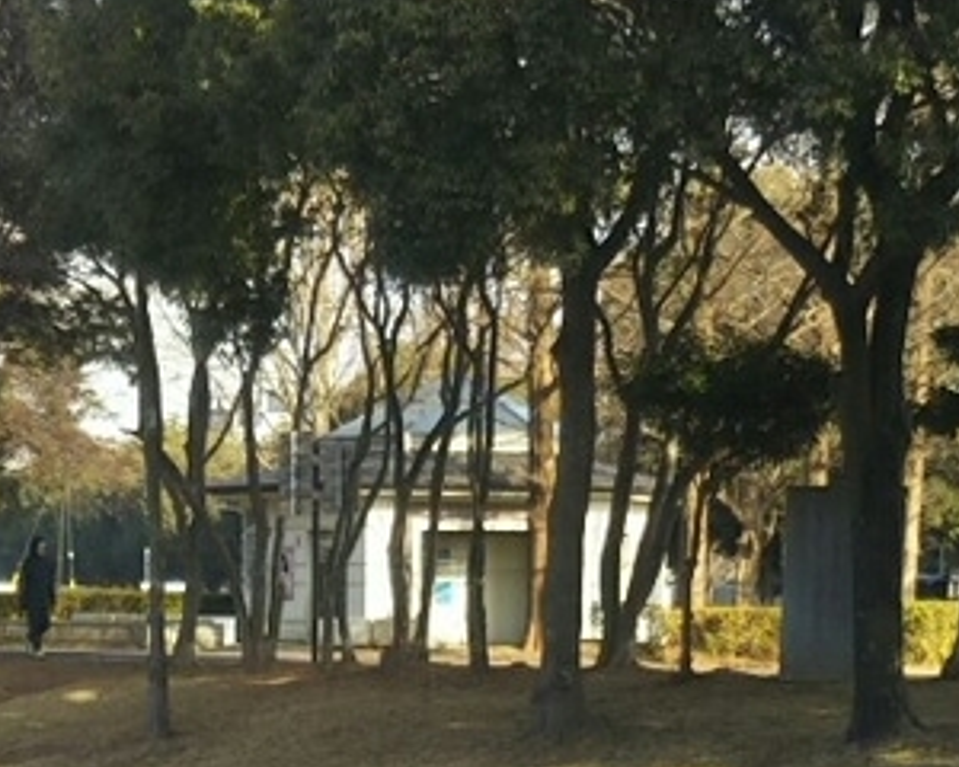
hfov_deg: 16.4
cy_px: 949
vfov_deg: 12.8
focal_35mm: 117
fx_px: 3321
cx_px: 313
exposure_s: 1/293
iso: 25
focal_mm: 4
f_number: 2.2
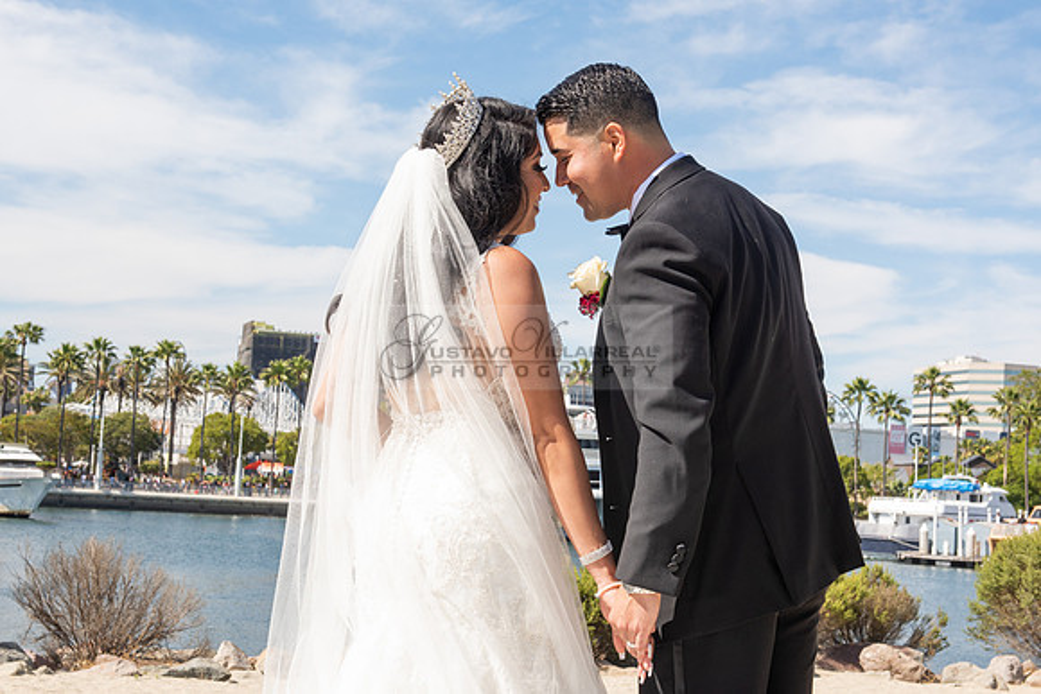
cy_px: 328
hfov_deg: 32.2
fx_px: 1801
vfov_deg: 21.8
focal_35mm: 62
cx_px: 512
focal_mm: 50
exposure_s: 1/200
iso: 200
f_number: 11
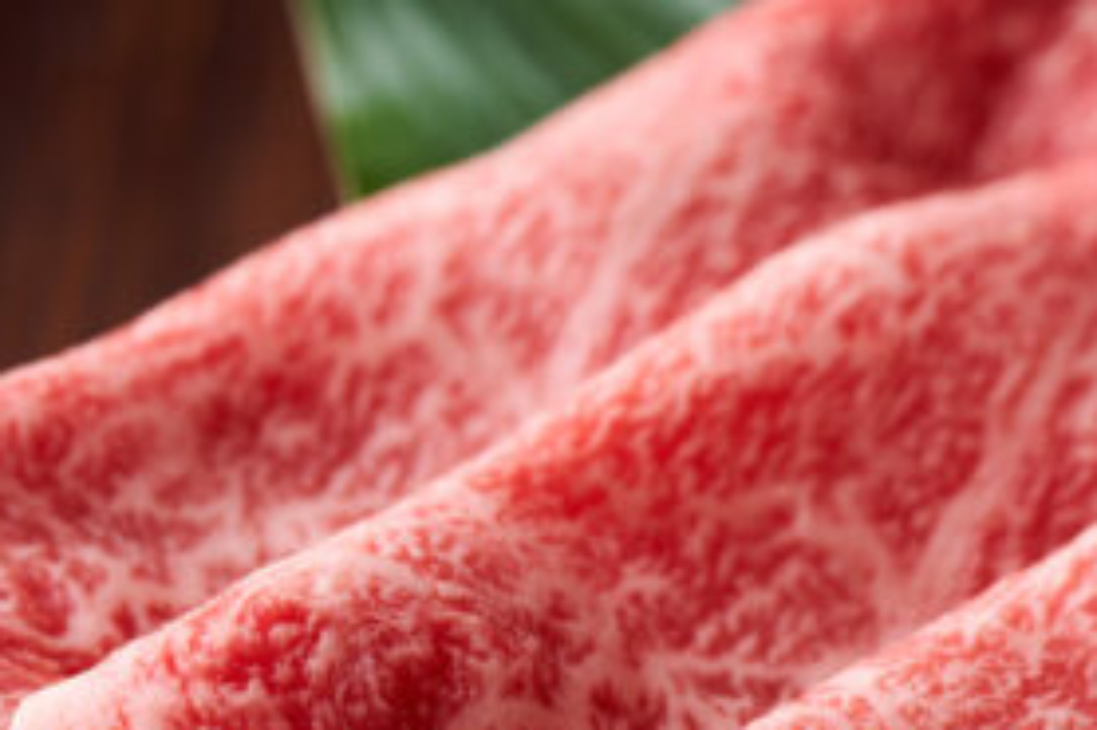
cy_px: 821
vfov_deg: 5.5
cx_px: 1385
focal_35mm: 249
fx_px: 7583
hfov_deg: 8.2
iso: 100
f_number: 5.6
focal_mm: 90
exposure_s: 1/125
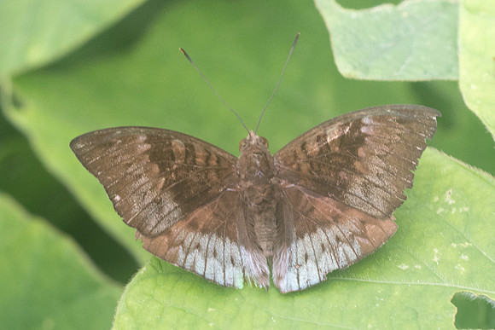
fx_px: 6120
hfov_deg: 4.6
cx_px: 291
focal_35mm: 445
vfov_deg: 3.1
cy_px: 235
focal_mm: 150
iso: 800
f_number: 7.1
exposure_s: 1/200
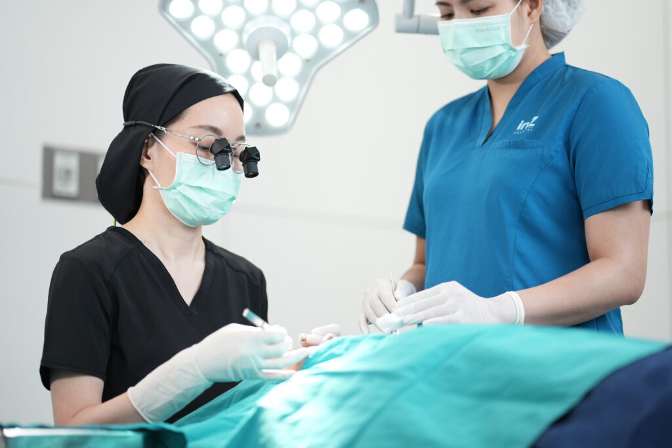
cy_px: 224
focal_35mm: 85
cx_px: 336
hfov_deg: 23.9
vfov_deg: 16.1
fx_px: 1587
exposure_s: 1/100
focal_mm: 85
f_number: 1.8
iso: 160
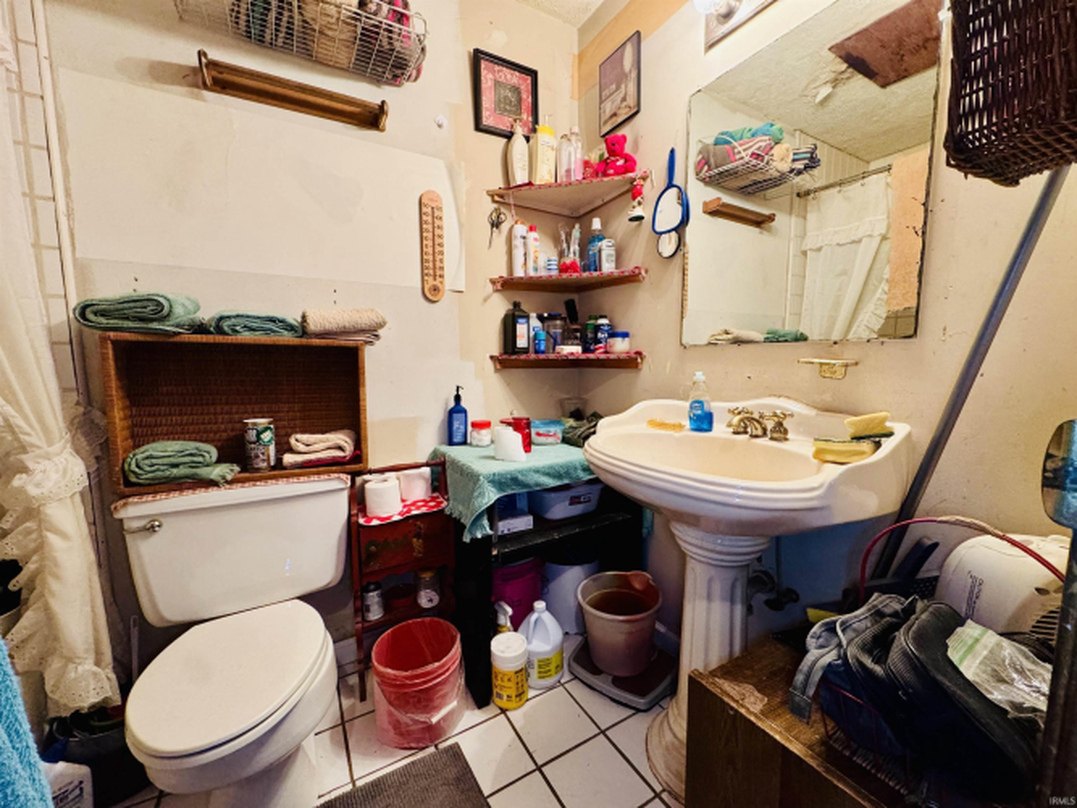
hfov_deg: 102.1
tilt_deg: -6.5
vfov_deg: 85.7
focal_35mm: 14
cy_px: 404
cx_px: 538
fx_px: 436
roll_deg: -0.4
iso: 500
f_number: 2.2
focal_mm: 2.22
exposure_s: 1/60
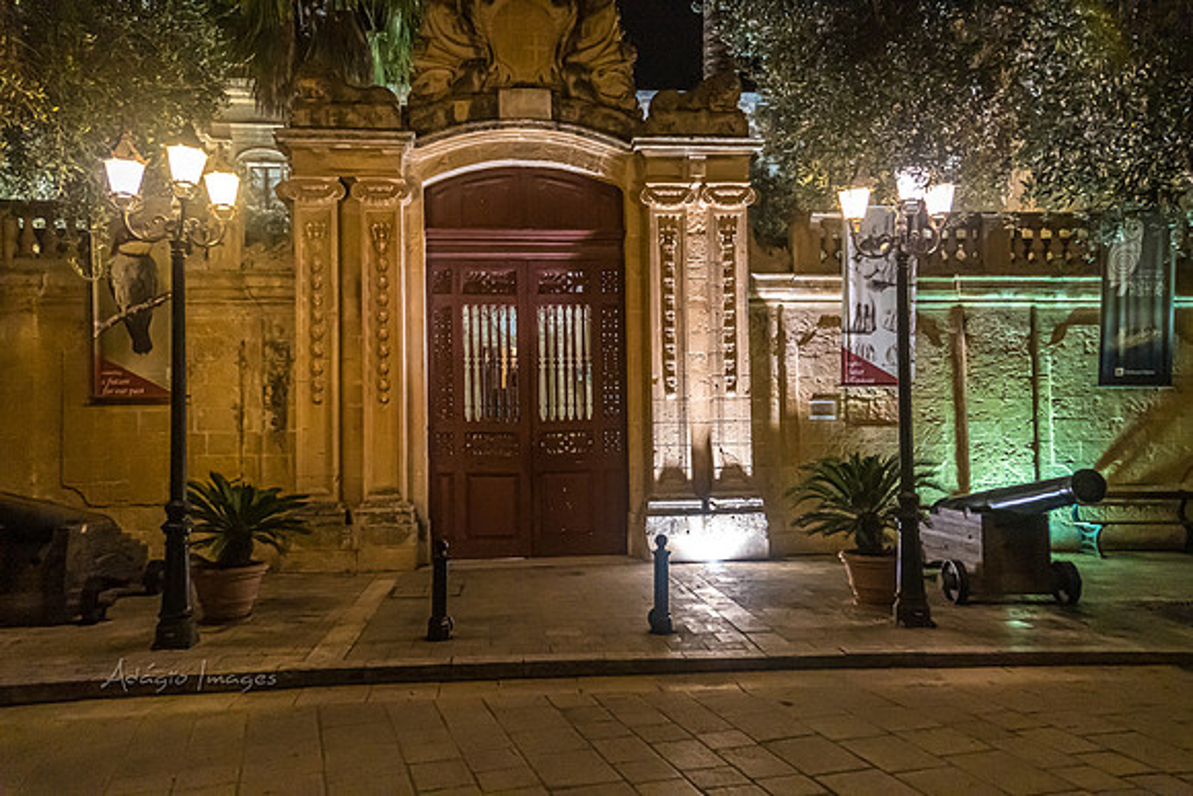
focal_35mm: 27
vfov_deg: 48.0
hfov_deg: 67.4
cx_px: 596
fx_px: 895
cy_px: 398
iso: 6400
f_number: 3.5
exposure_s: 1/30
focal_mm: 18
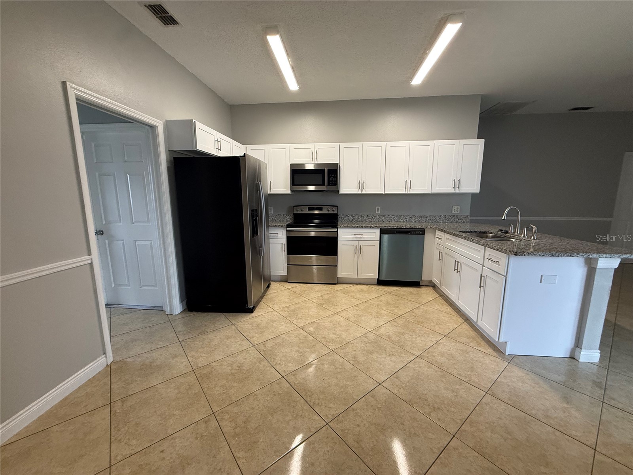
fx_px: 256
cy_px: 238
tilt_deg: -8.6
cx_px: 316
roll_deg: -0.1
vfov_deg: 85.7
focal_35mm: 14
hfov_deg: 102.1
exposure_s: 1/120
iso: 250
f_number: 2.2
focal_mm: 2.22
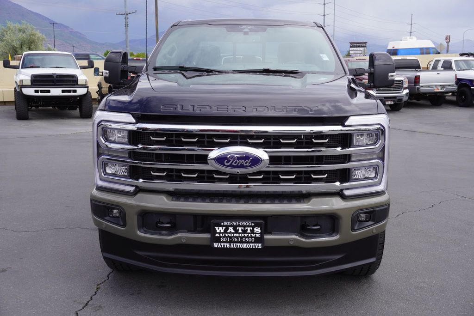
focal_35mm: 39
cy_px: 158
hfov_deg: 49.5
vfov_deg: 34.3
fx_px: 514
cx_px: 237
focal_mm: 26
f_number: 9
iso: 100
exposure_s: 1/125
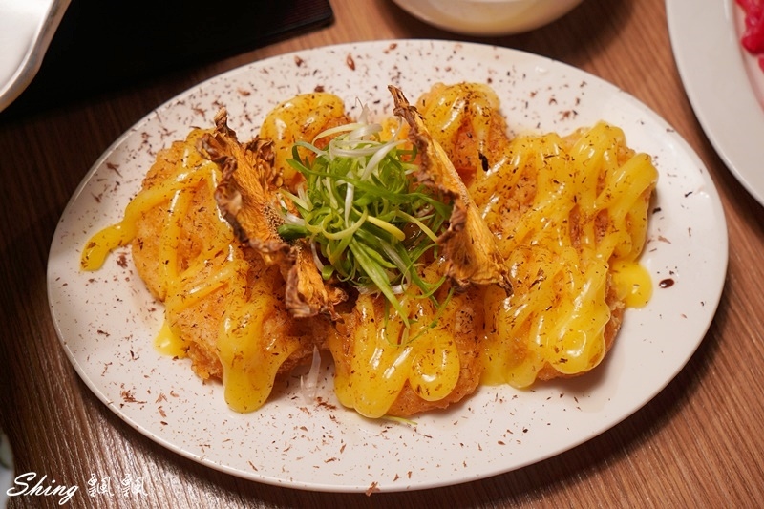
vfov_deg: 27.0
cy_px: 254
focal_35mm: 50
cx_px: 382
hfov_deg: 39.6
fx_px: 1061
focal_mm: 50
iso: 1000
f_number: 5.6
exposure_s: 1/40
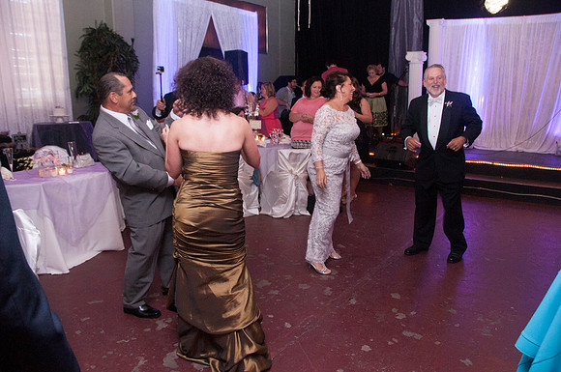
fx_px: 420
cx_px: 280
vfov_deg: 47.8
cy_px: 186
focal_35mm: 27
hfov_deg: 67.5
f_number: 5
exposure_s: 1/30
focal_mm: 18
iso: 800
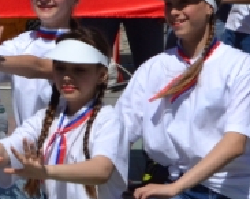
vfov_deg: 5.7
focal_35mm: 268
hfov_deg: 7.0
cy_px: -48
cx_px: -221
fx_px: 1981
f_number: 7.1
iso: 320
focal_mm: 34
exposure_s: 1/2000
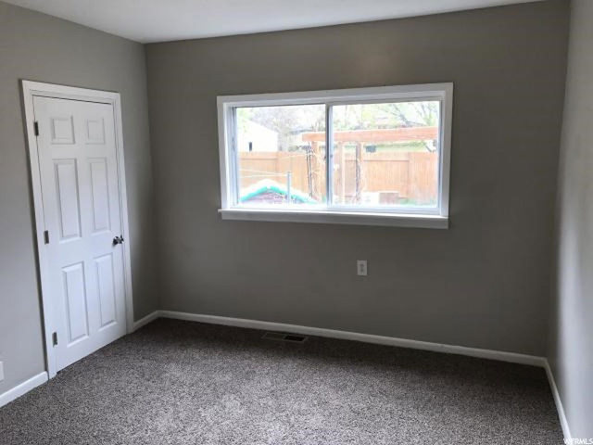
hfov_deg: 63.4
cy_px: 222
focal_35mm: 28
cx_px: 296
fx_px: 480
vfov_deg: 49.7
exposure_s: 1/120
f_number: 1.8
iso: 25
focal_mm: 3.99
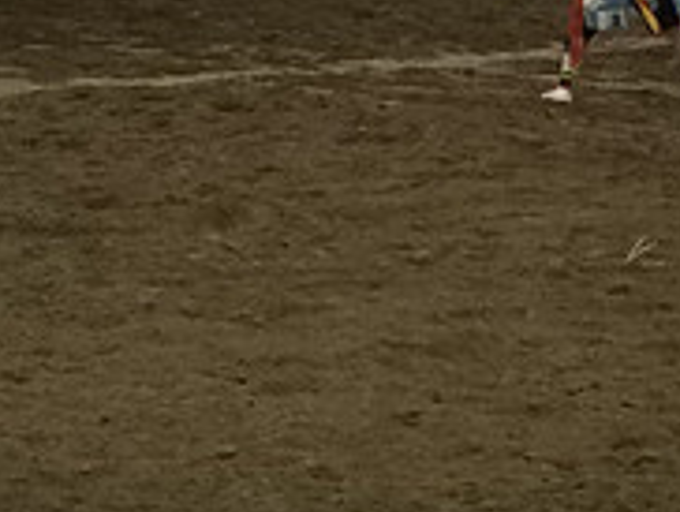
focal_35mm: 366
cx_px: 501
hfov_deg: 5.4
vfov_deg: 4.1
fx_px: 7199
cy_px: 6
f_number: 5
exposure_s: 1/400
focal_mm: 20.6
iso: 1600
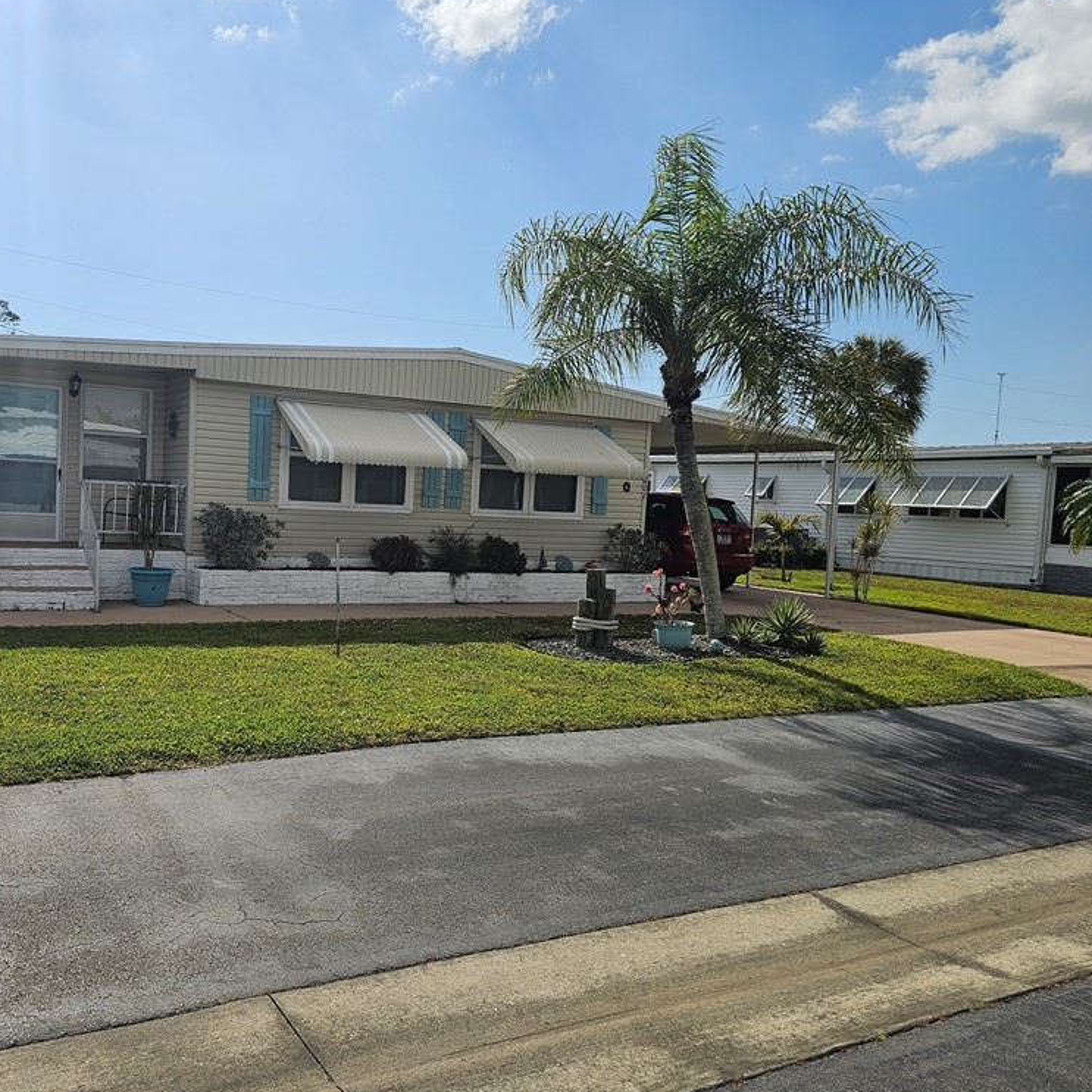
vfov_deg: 57.3
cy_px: 548
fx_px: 999
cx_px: 373
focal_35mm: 28
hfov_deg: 56.2
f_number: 1.7
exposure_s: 1/1737
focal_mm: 6.3
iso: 10
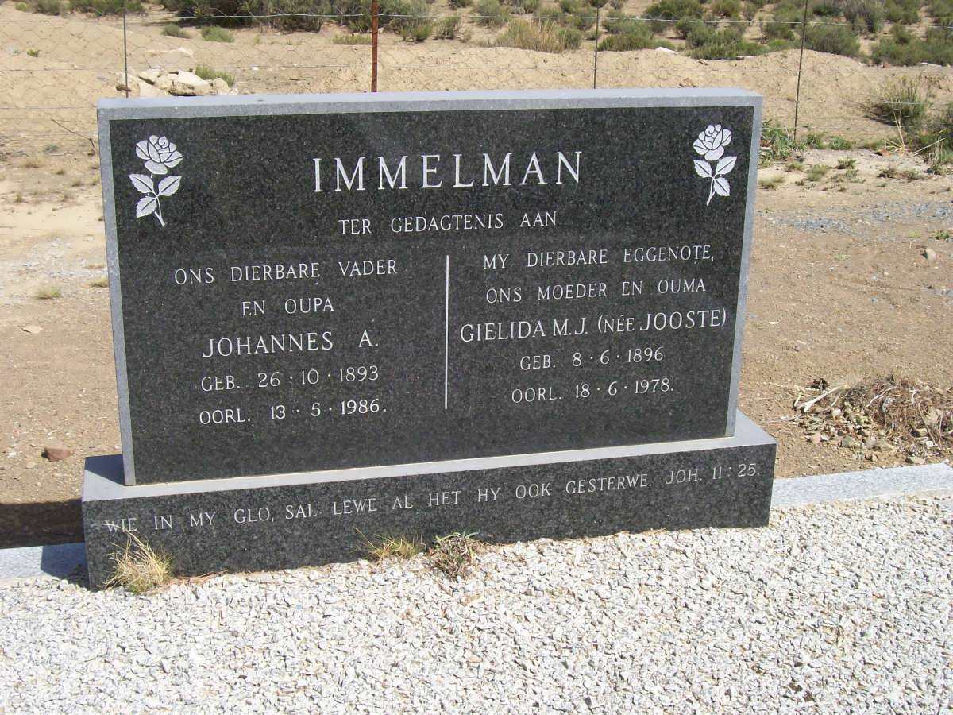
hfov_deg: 42.1
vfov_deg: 32.2
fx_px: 1239
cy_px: 358
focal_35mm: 45
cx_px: 476
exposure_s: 1/473
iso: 80
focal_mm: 7.6
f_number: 5.4
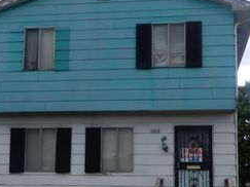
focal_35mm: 72
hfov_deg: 27.0
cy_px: 120
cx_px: 120
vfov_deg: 20.4
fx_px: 520
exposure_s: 1/800
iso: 80
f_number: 4
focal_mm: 6.2
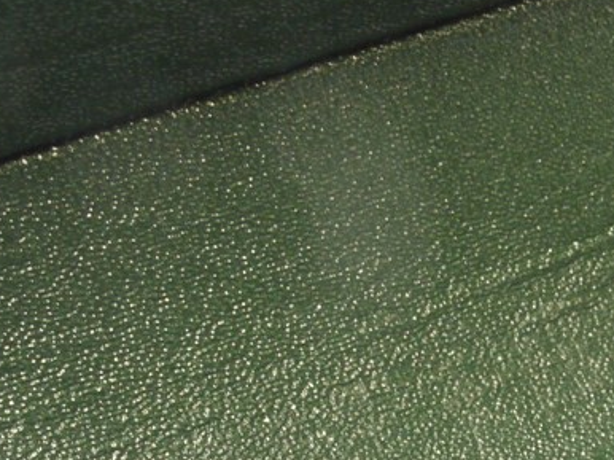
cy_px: 619
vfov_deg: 12.7
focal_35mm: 112
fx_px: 1985
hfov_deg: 17.4
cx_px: 523
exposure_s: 1/4
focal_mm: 18
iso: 800
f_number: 11
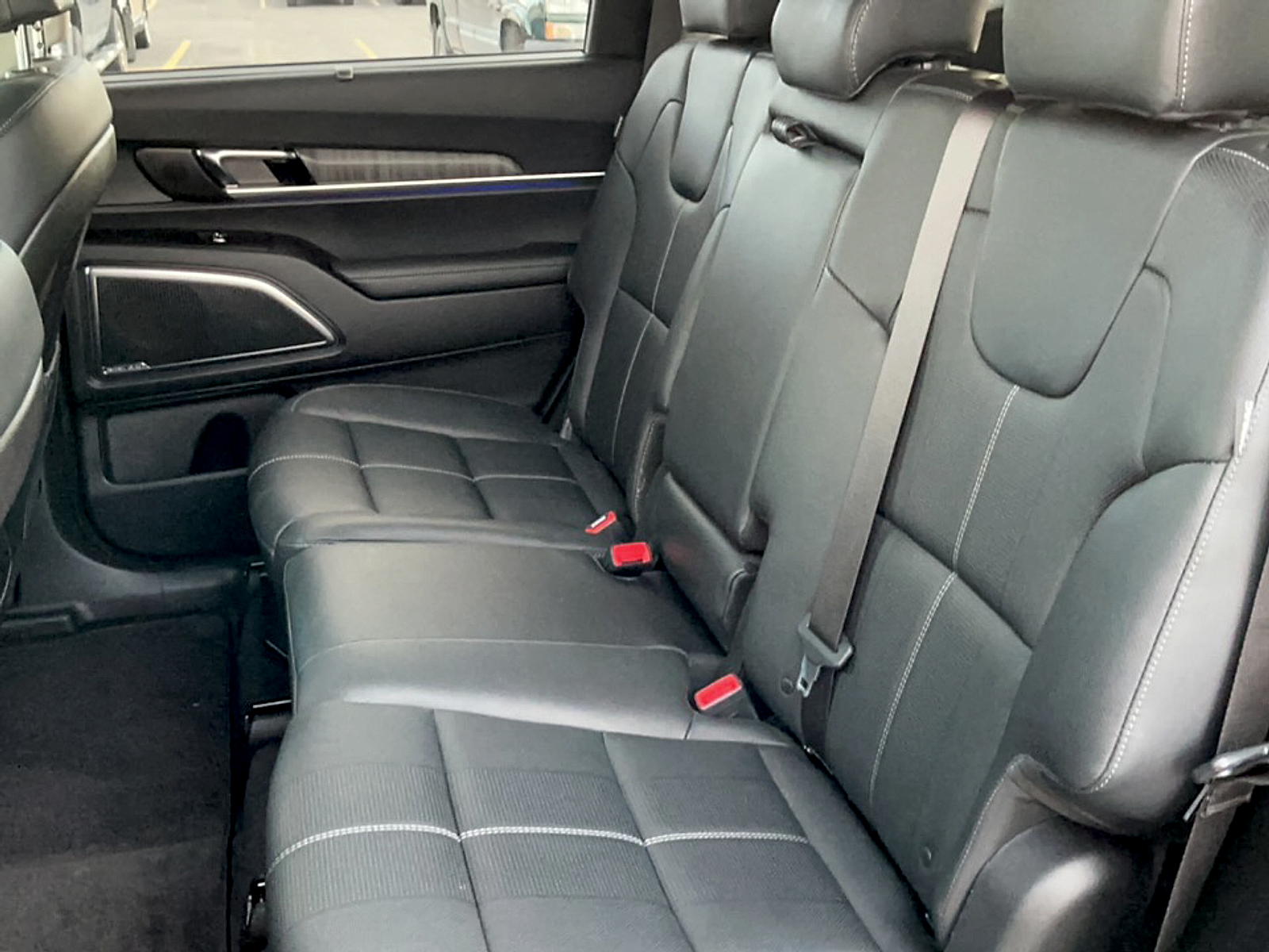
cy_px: 476
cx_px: 634
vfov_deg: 46.8
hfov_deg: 60.0
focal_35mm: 30
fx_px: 1100
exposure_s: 1/60
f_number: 1.8
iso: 250
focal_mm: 3
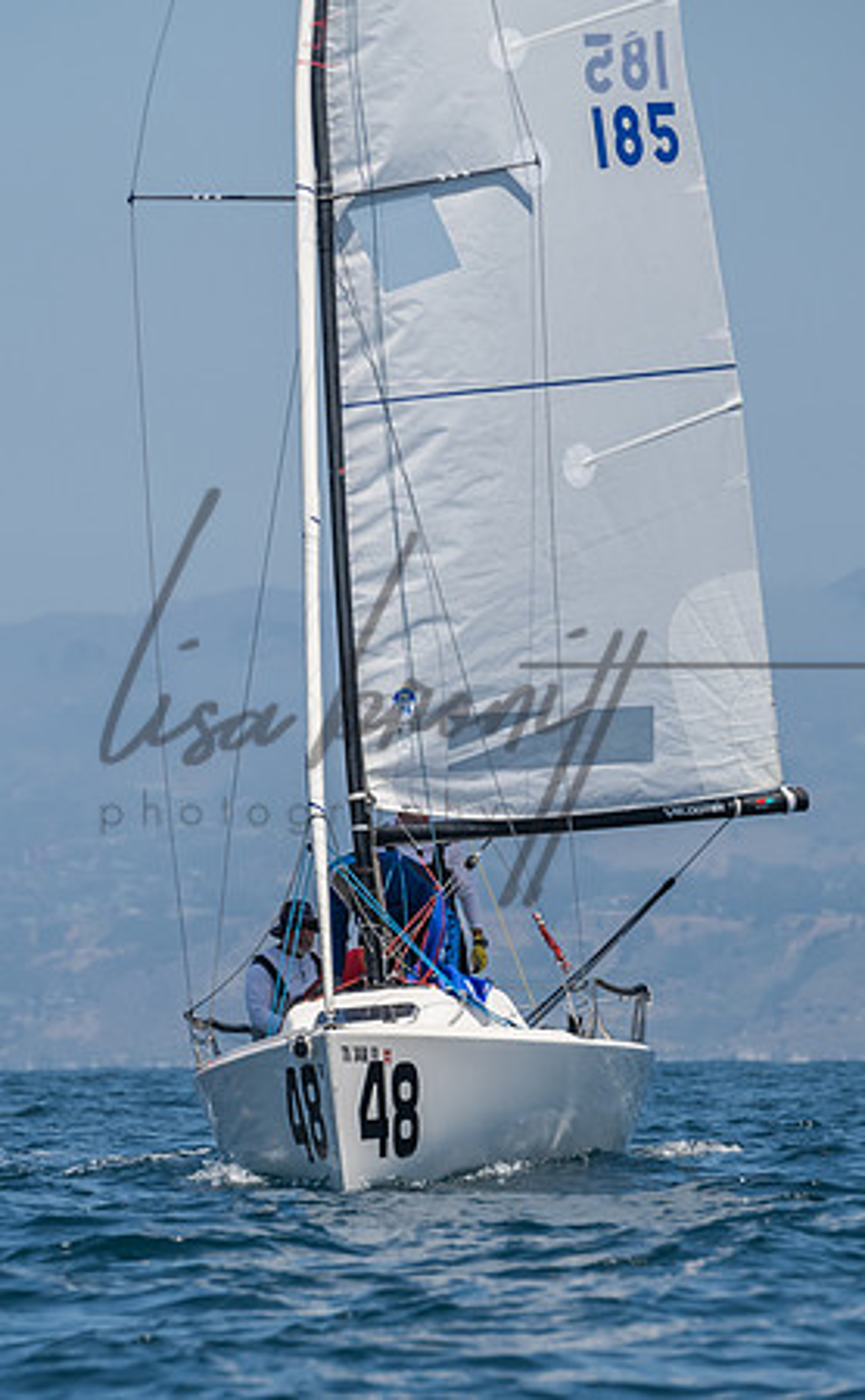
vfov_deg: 5.6
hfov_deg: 3.4
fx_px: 14373
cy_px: 852
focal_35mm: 378
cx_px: 269
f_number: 6.3
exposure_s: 1/1000
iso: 400
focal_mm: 200
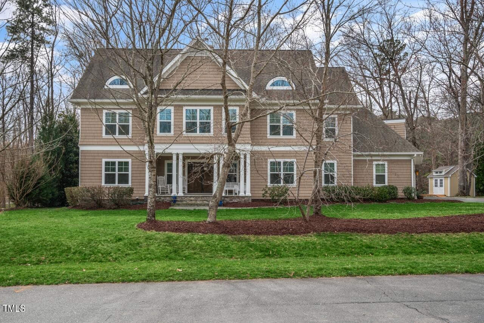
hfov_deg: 63.7
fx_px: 390
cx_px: 242
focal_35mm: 29
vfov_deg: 45.0
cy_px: 162
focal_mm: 29
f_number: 13
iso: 320
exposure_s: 1/160
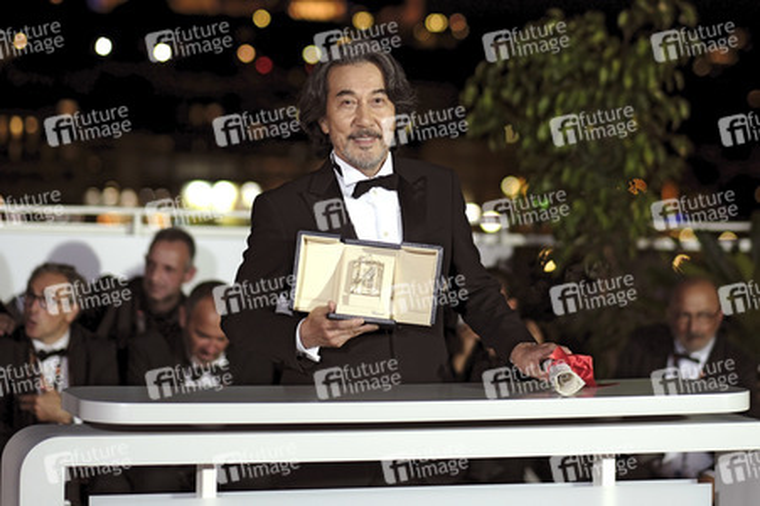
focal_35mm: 84
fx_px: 1772
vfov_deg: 16.2
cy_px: 253
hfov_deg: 24.2
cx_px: 380
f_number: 1.4
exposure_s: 1/200
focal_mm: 56
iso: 500
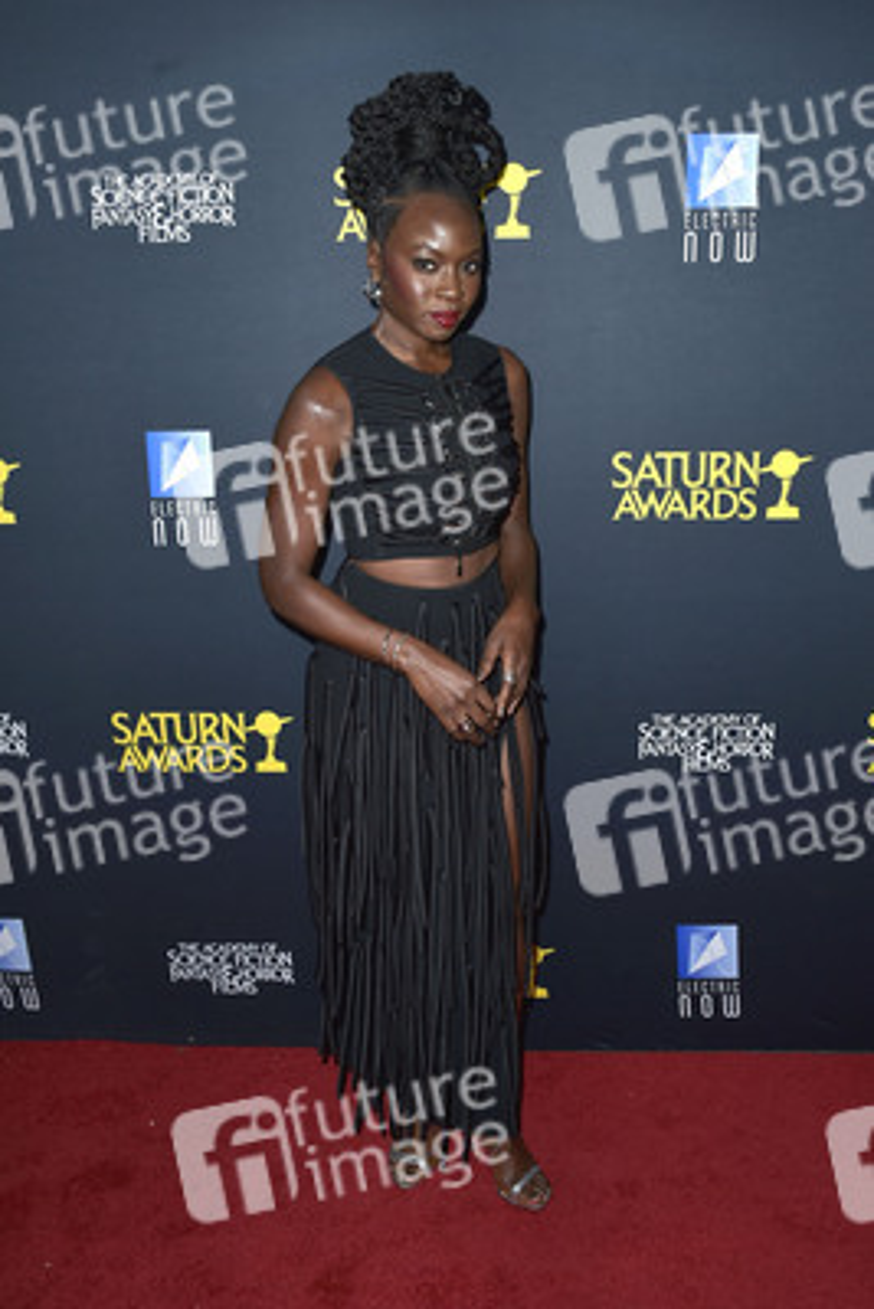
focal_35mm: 32
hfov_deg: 41.1
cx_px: 437
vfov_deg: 58.7
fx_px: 1164
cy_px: 654
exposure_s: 1/250
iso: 250
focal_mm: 32
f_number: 6.3
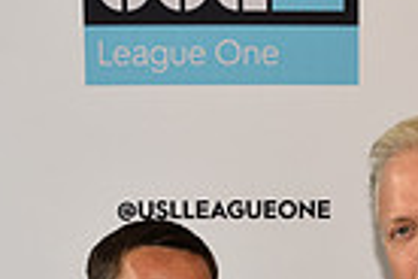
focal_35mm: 176
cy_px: 575
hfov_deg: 11.7
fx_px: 2043
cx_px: 294
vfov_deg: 7.5
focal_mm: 42
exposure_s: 1/60
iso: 400
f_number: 5.6
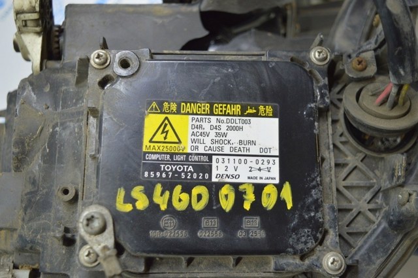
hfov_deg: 43.7
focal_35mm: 45
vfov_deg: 29.8
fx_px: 522
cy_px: 139
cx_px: 209
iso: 400
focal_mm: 30
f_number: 4.2
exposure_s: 1/50
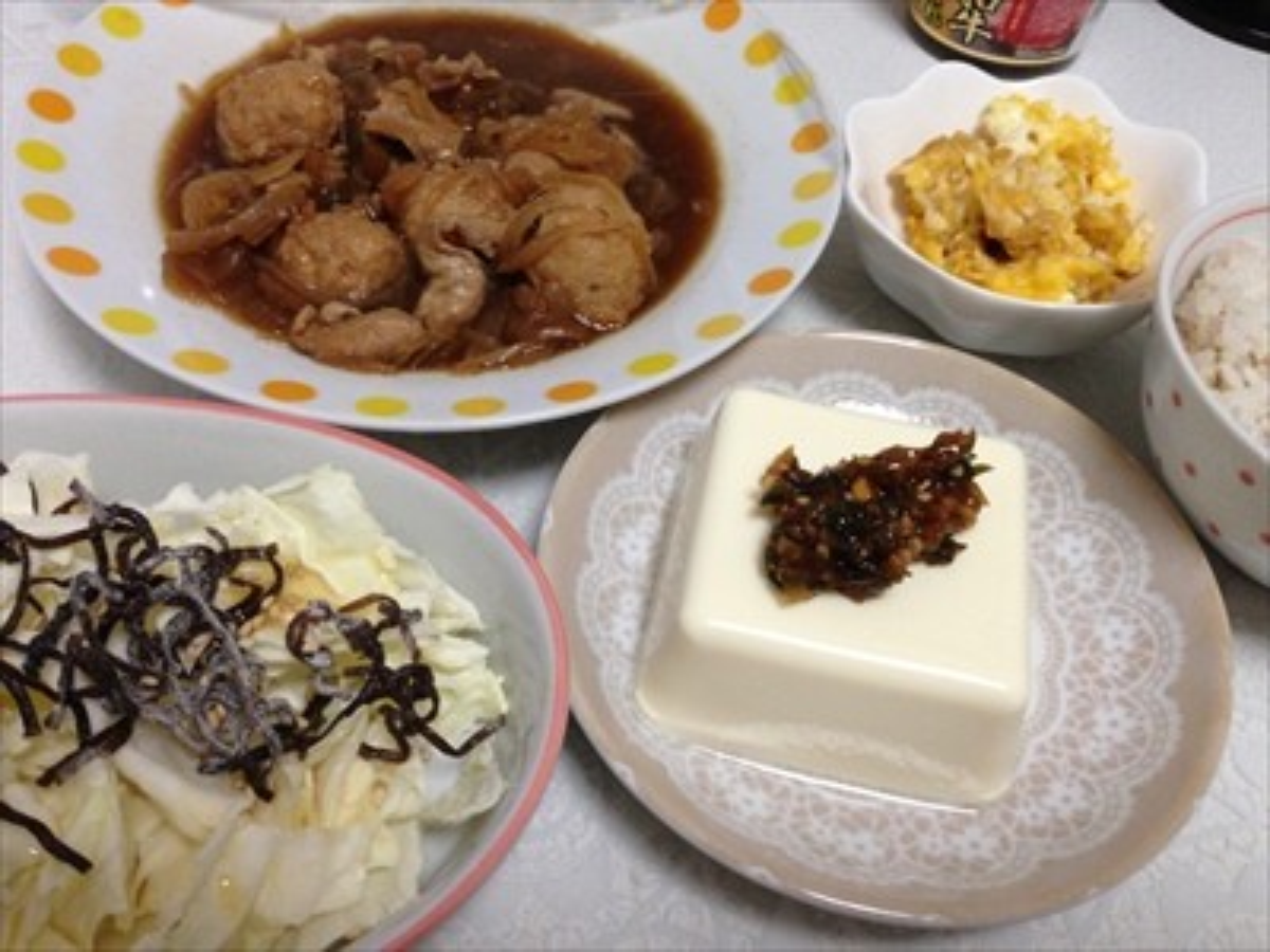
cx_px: 635
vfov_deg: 42.9
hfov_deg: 55.4
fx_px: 1211
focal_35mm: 33
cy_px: 476
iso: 250
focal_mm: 4.13
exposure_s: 1/20
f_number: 2.4
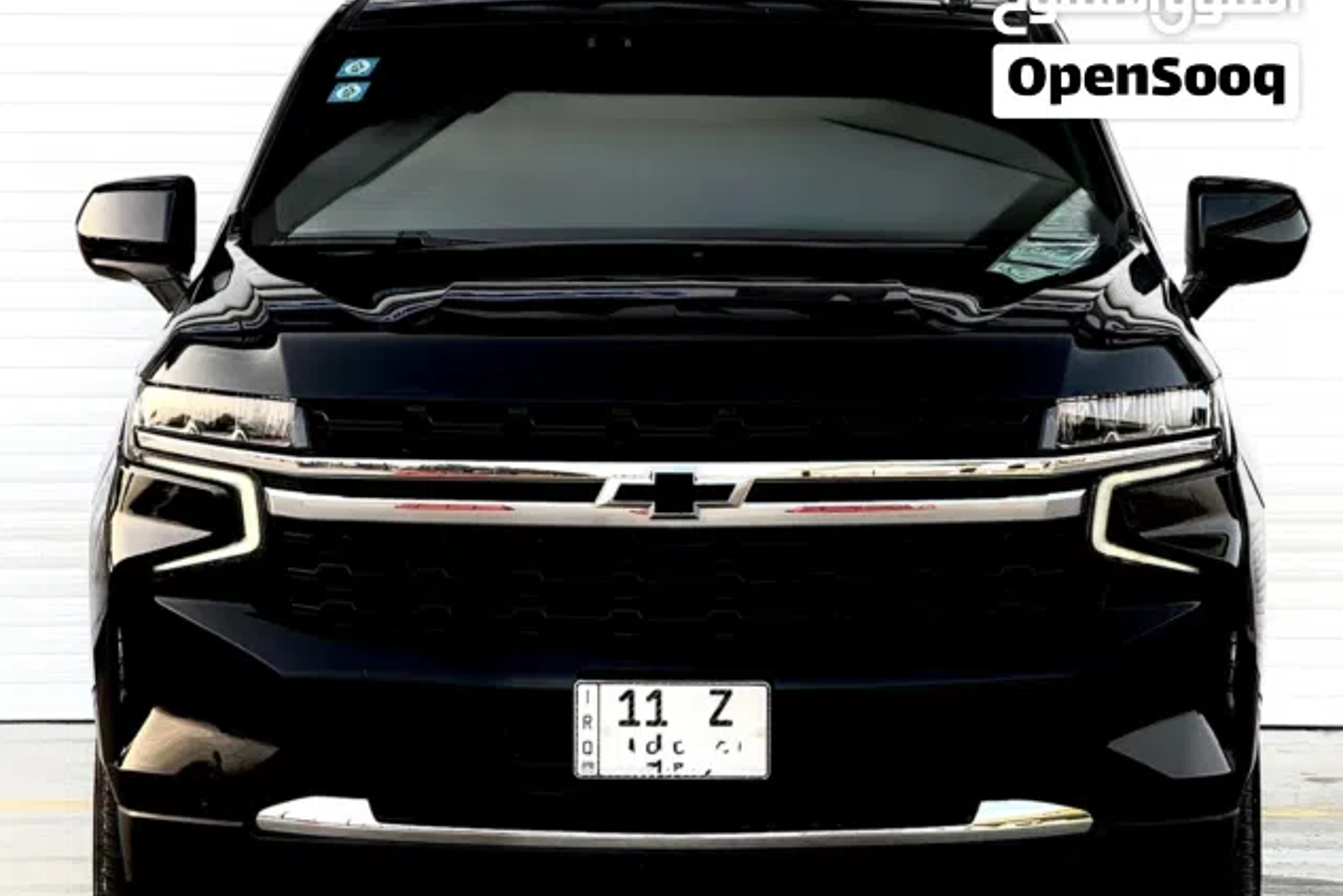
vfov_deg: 10.9
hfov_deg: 16.3
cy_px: 424
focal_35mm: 126
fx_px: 4701
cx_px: 674
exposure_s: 1/120
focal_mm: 15.66
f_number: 2.8
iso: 64
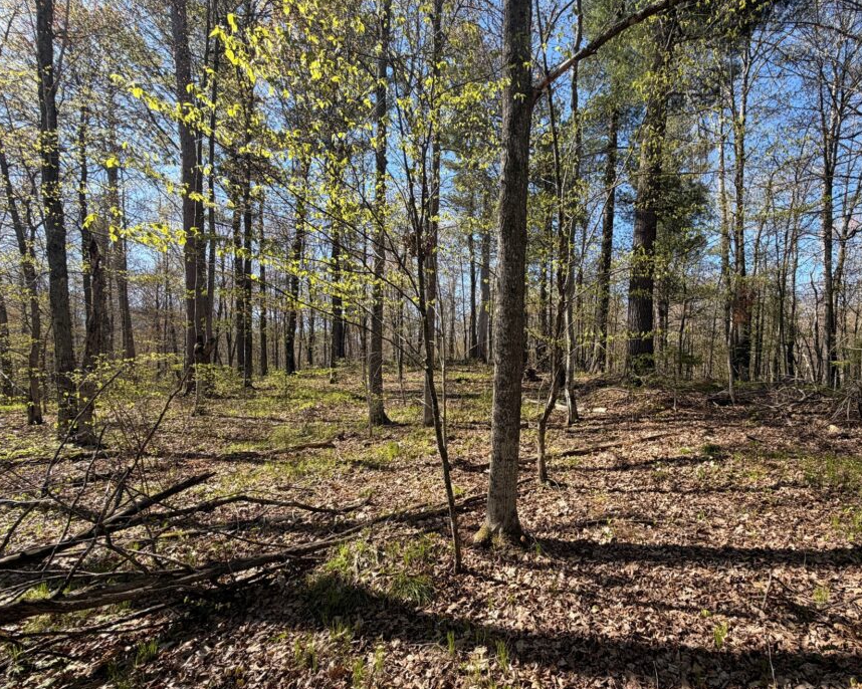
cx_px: 526
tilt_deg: -1.8
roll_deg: -0.3
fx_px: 434
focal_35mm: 17
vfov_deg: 76.7
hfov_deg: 88.3
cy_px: 381
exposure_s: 1/502
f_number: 2.2
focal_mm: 2.22
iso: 40
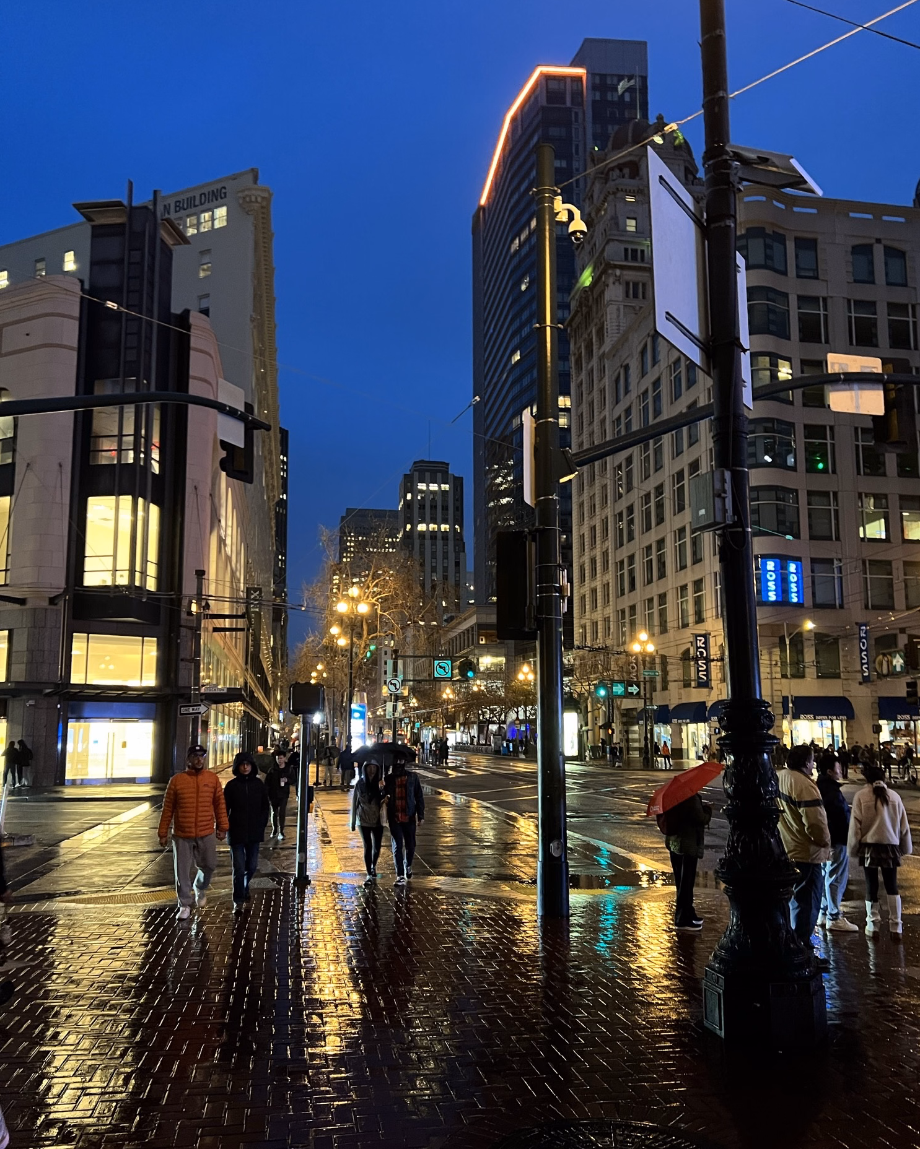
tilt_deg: +7.2
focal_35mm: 28
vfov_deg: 62.2
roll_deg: +0.0
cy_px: 604
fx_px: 953
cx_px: 475
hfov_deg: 51.5
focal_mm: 5.7
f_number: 1.5
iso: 640
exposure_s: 1/30
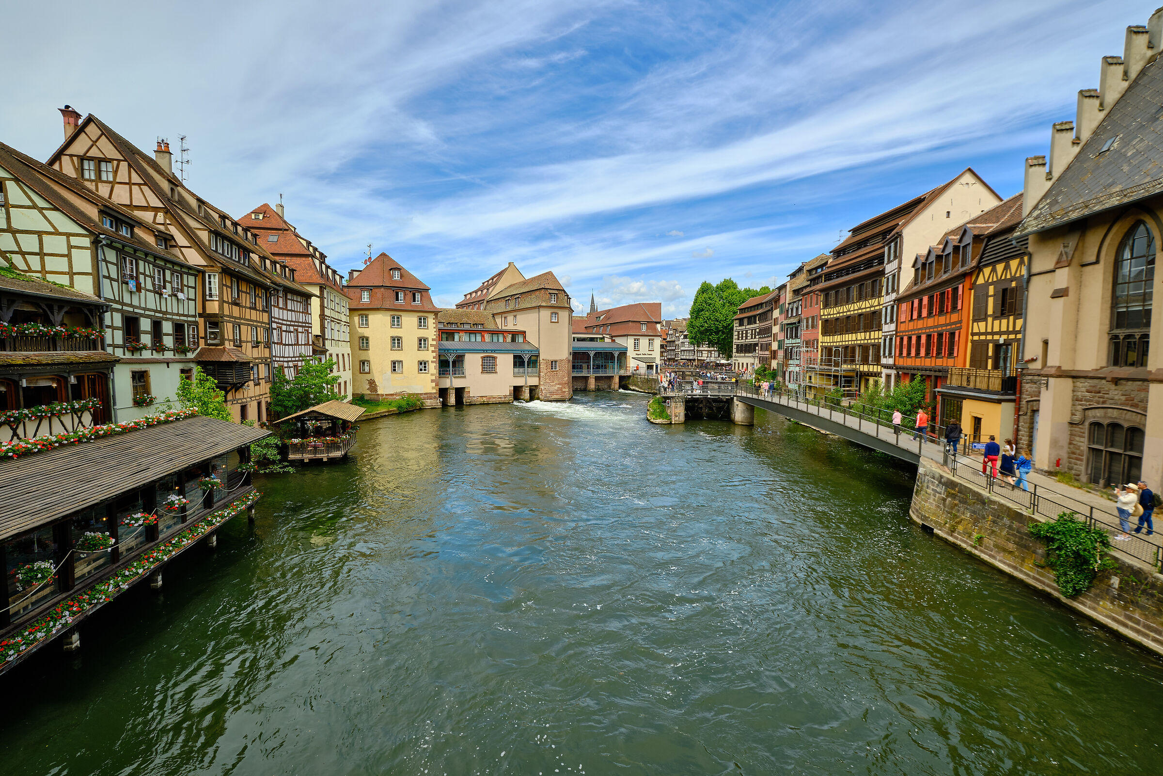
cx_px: 582
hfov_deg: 100.4
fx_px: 485
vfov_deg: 77.3
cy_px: 388
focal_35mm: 15
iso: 160
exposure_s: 1/250
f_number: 8
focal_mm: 10
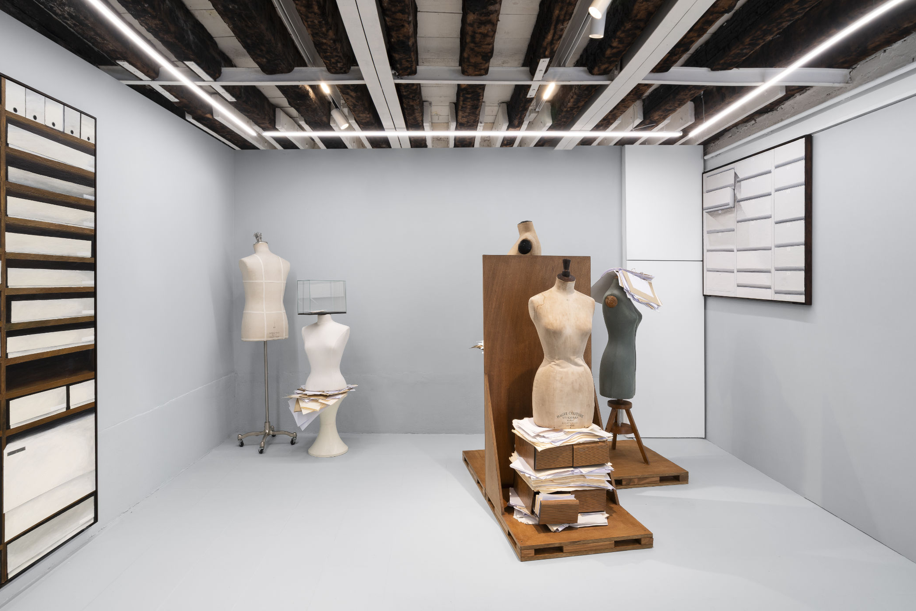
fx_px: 483
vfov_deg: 64.5
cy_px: 290
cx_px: 443
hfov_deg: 86.9
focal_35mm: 19
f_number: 11
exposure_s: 1.6
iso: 100
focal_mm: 18
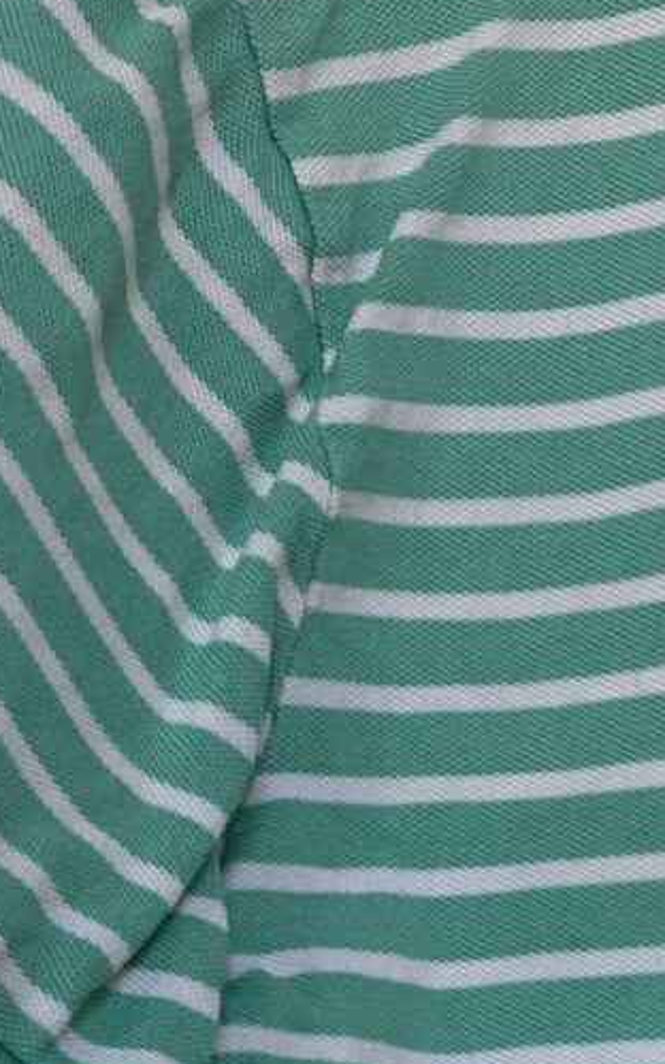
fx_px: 3276
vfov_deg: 17.4
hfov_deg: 11.2
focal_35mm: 113
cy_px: 1333
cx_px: 976
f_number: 1.8
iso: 125
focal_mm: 4.25
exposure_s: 1/120
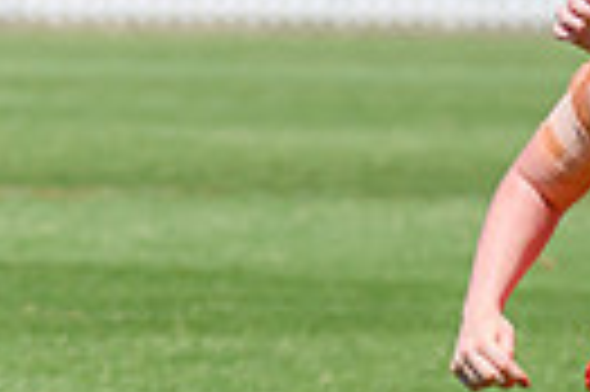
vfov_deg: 1.0
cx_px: 905
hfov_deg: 1.5
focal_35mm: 1415
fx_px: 23161
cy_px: 277
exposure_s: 1/2000
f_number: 9
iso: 800
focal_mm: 300
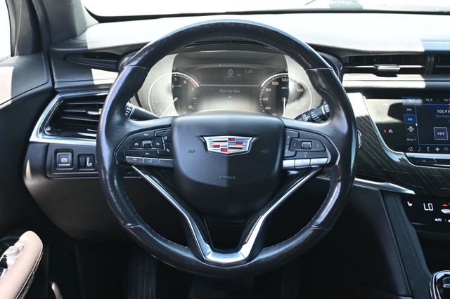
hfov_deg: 46.4
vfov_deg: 31.9
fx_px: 525
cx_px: 225
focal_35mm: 42
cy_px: 150
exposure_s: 1/125
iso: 720
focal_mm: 28
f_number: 4.5
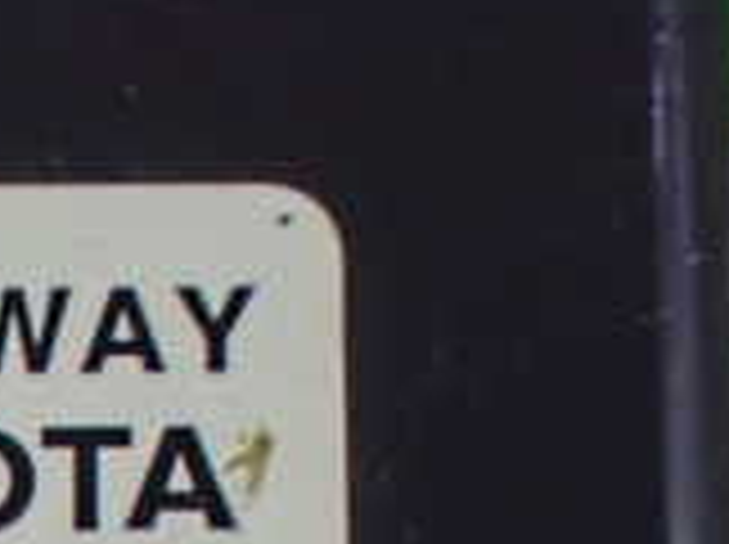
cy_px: 953
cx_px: -522
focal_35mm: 215
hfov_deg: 8.9
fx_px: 4521
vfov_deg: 6.7
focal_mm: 10.35
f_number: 3.5
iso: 1250
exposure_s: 1/60
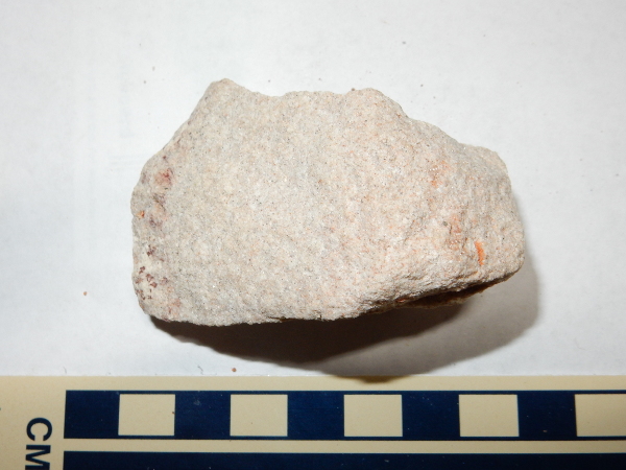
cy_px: 235
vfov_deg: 39.7
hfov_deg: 51.4
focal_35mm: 36
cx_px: 313
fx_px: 651
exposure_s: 1/30
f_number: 5.6
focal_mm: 6.4
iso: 200
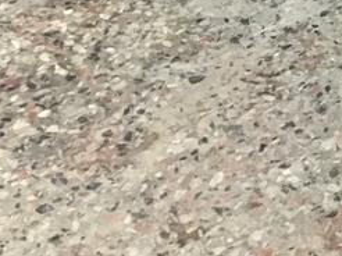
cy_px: -177
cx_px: 628
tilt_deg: -27.3
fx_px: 1165
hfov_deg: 14.5
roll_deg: -1.7
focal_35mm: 118
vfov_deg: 11.7
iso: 320
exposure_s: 1/17
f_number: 2.2
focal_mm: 4.15
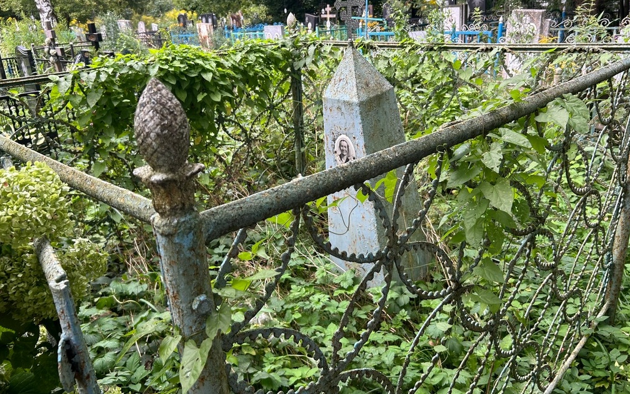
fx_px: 481
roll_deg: +7.0
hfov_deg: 66.5
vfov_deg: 44.5
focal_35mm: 28
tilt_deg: -14.0
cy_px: 176
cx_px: 314
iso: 50
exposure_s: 1/121
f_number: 1.5
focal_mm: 5.7
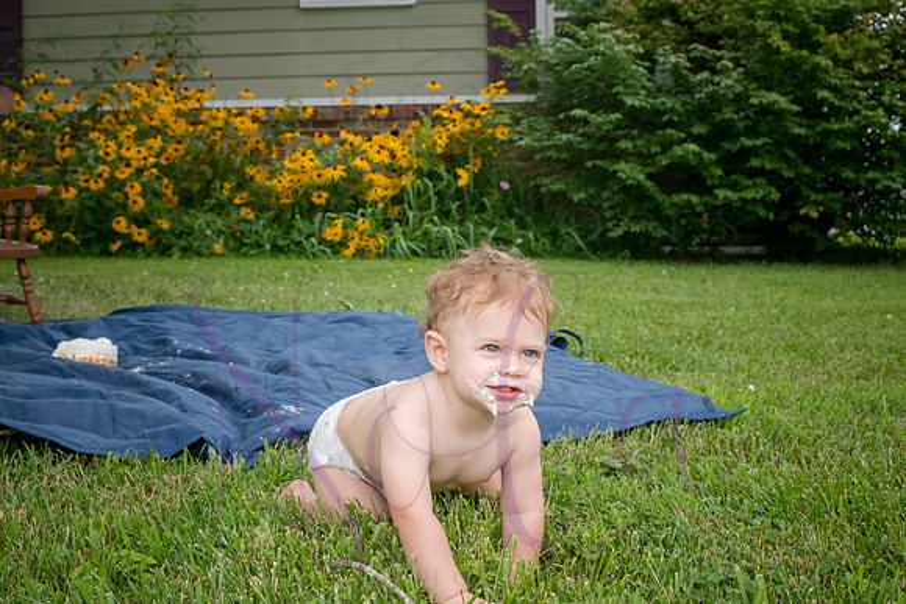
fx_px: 1297
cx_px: 453
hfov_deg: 38.5
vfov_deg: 26.2
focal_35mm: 52
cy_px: 298
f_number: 10
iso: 500
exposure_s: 1/400
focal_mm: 50
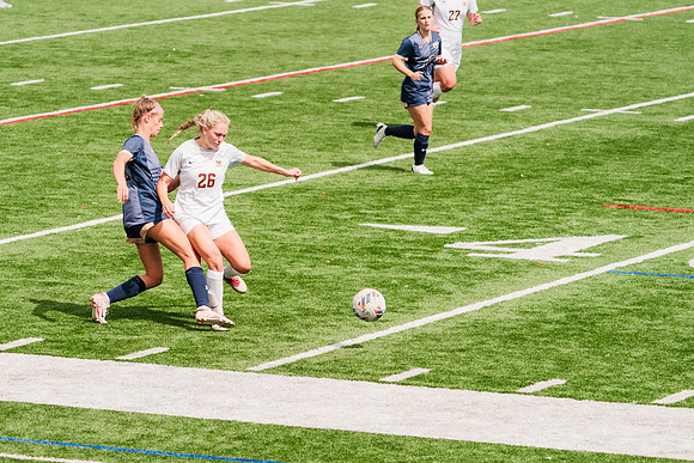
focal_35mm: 242
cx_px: 275
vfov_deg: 5.7
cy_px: 183
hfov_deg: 8.5
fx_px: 4659
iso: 250
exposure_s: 1/1600
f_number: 5.6
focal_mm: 200
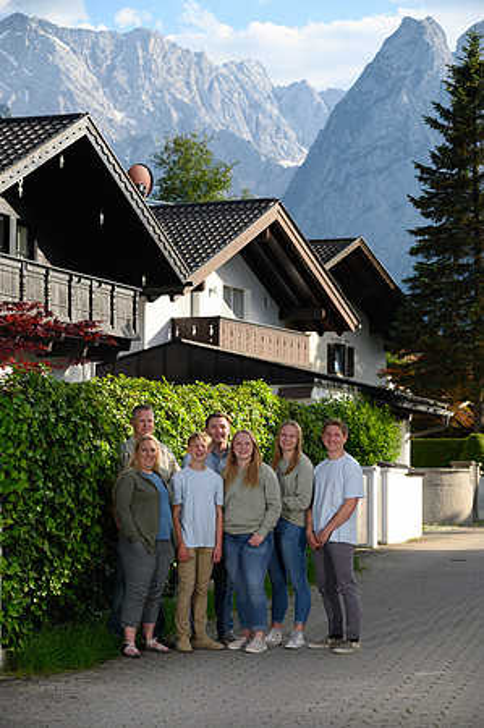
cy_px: 364
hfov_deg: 13.9
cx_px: 242
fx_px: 1981
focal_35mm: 98
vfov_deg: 20.8
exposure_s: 1/1000
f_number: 5.6
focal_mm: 98
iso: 400
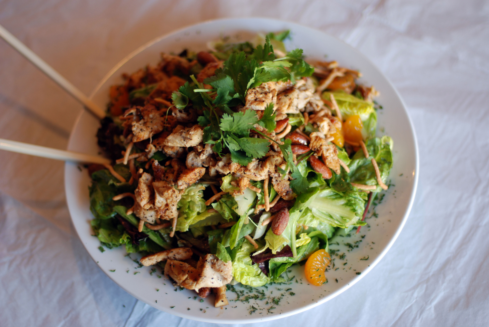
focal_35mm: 75
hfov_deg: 27.0
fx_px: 1020
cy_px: 164
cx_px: 244
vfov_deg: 18.2
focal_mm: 50
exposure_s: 1/125
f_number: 1.4
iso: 100
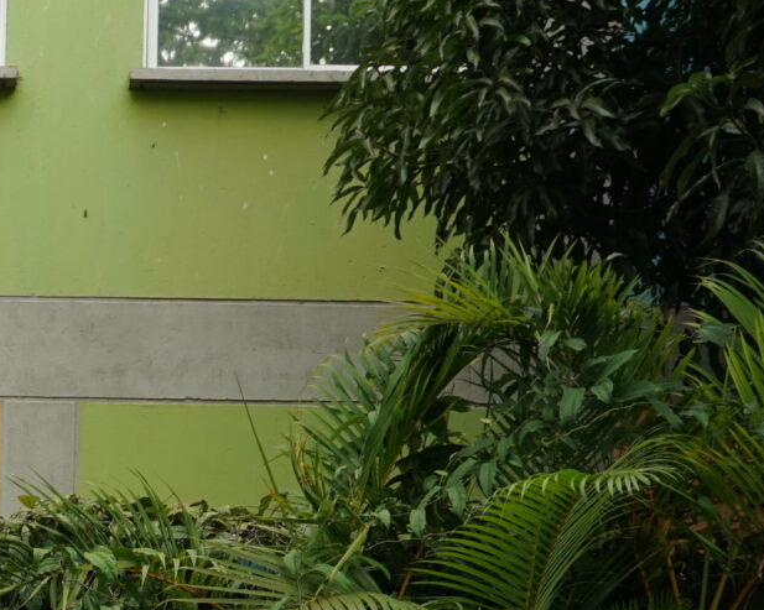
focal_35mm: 113
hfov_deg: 16.5
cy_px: 867
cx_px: -59
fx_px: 2554
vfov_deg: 13.0
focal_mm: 29
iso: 125
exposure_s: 1/160
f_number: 5.6
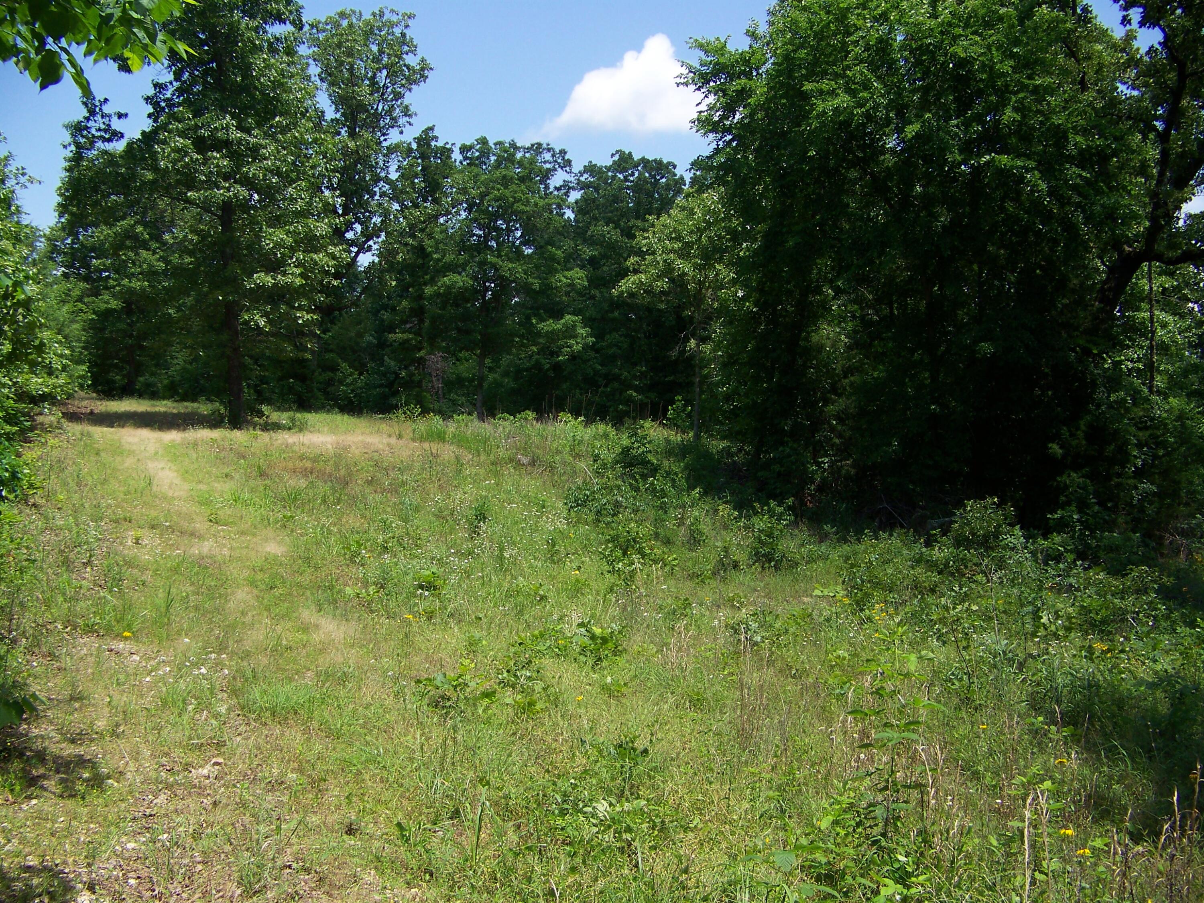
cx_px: 602
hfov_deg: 51.4
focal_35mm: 36
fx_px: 1252
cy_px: 452
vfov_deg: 39.7
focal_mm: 5.85
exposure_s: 1/640
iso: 64
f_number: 2.8
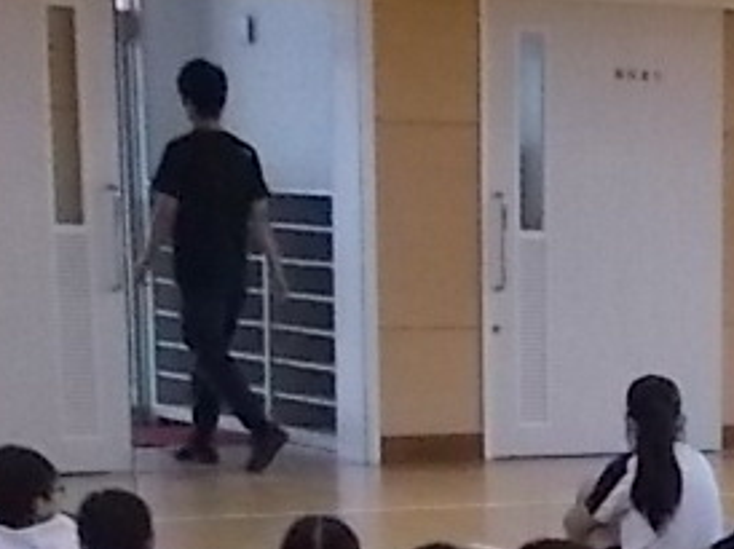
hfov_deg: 12.2
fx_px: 3220
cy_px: 868
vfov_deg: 9.4
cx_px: 1205
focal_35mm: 152
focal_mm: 4.6
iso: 400
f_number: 3.2
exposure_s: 1/125
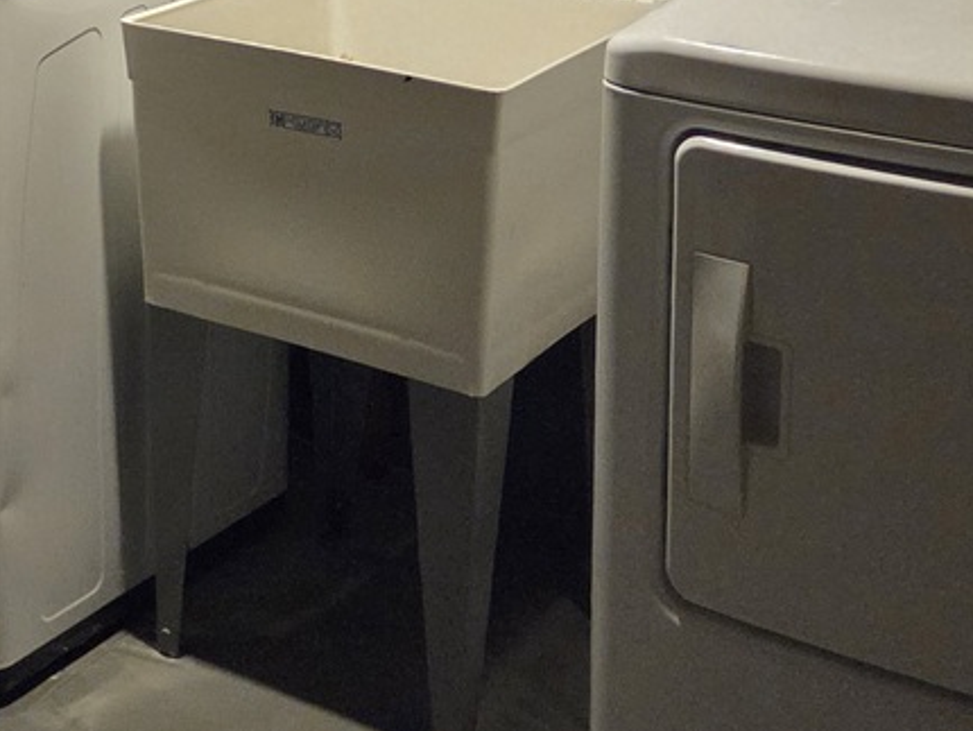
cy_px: -113
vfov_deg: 18.3
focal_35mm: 77
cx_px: -75
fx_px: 2166
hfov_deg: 23.8
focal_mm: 5.4
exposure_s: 1/120
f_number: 1.8
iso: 1600
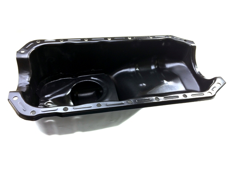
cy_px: 88
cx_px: 116
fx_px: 195
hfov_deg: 61.7
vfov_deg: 48.2
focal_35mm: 29
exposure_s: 1/129
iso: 32
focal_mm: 4.15
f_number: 2.2
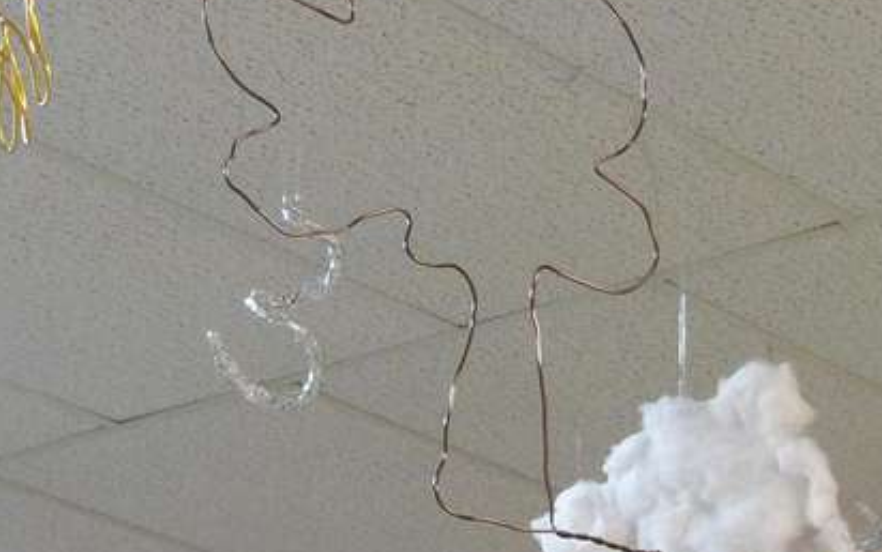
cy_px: 550
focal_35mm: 158
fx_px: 3800
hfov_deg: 13.2
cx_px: 368
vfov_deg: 8.3
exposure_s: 1/20
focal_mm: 10.8
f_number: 3.2
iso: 400
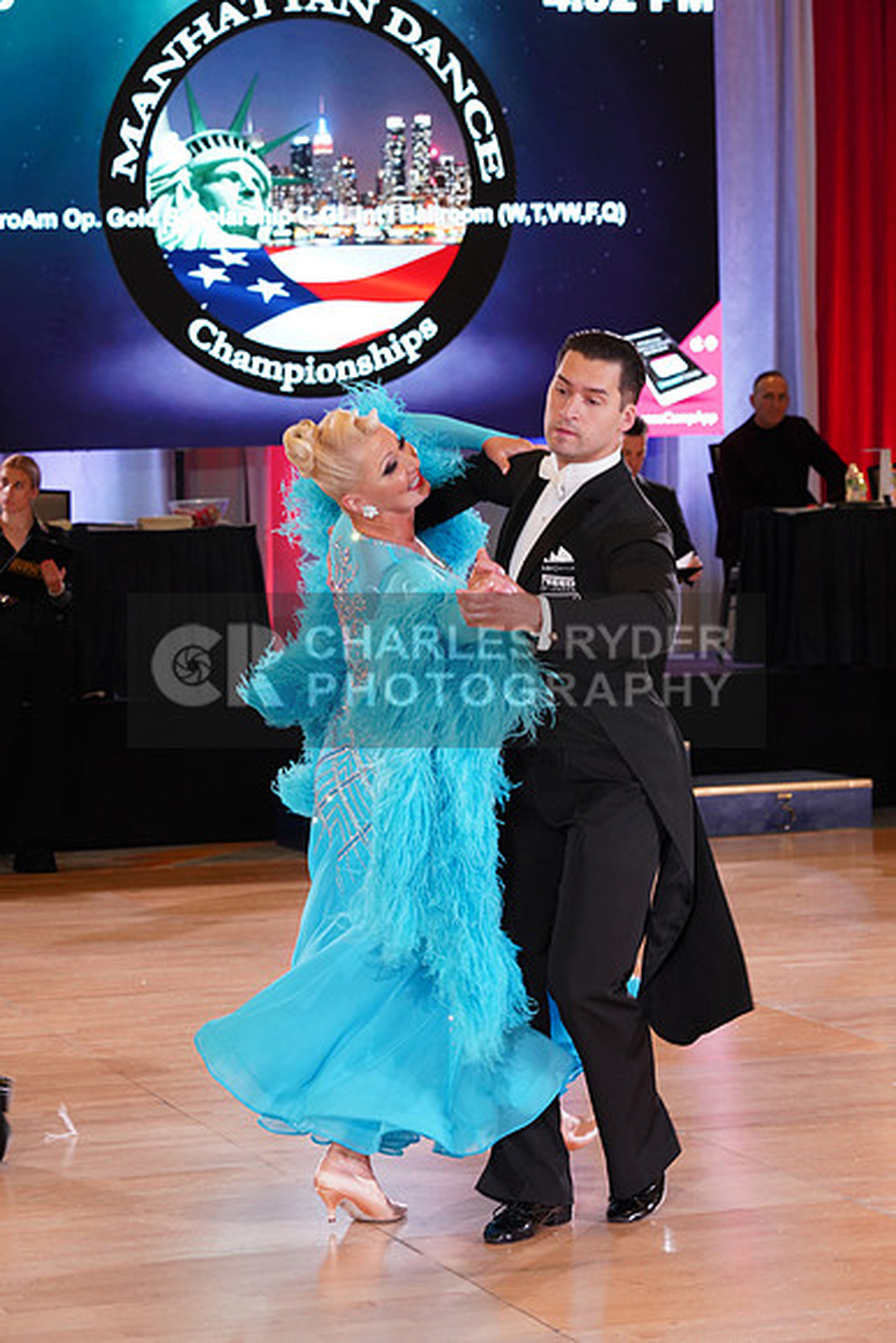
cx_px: 448
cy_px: 672
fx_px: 3917
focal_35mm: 105
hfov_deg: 13.0
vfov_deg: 19.5
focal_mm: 105
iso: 2000
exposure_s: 1/125
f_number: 6.3
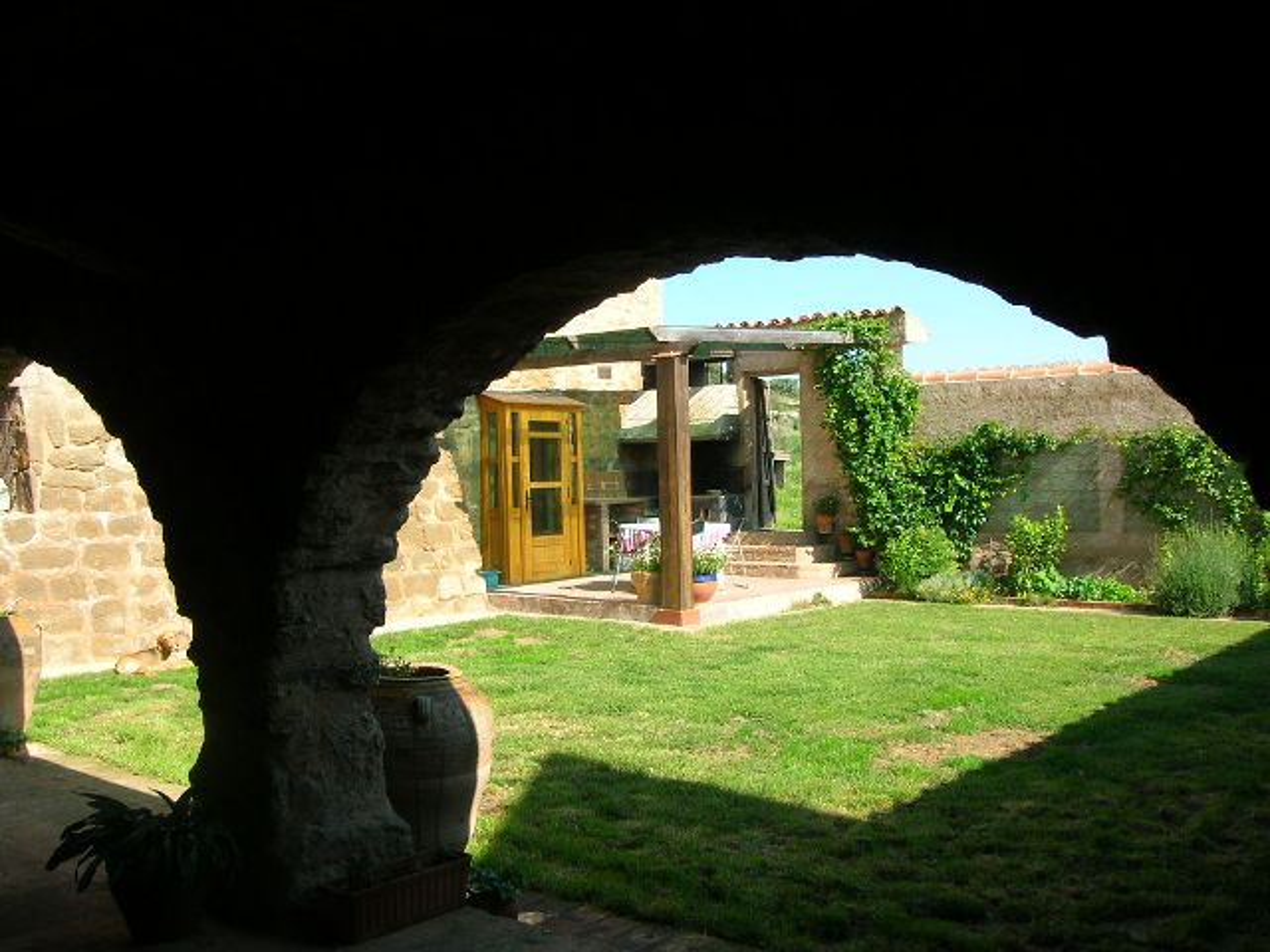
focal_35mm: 34
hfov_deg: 54.0
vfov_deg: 41.8
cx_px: 635
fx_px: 1247
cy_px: 476
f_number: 4.9
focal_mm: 5.7
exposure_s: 1/170
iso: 50
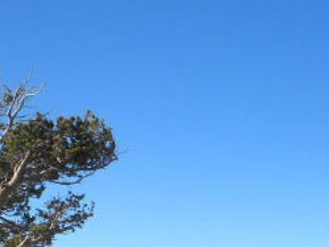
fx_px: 1103
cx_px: 322
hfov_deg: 16.6
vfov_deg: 12.3
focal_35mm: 116
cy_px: 347
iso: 64
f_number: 10
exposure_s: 1/110
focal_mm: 6.6
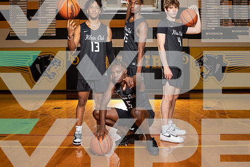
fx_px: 243
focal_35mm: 35
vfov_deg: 37.9
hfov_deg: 54.4
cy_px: 81
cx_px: 125
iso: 800
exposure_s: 1/200
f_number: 5.6
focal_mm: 27
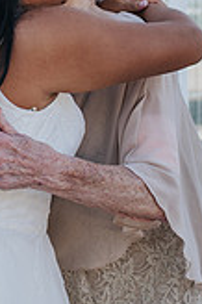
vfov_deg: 14.3
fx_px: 1214
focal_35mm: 144
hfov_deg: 9.5
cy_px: 120
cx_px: 12
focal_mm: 35
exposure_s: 1/400
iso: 160
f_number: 3.5
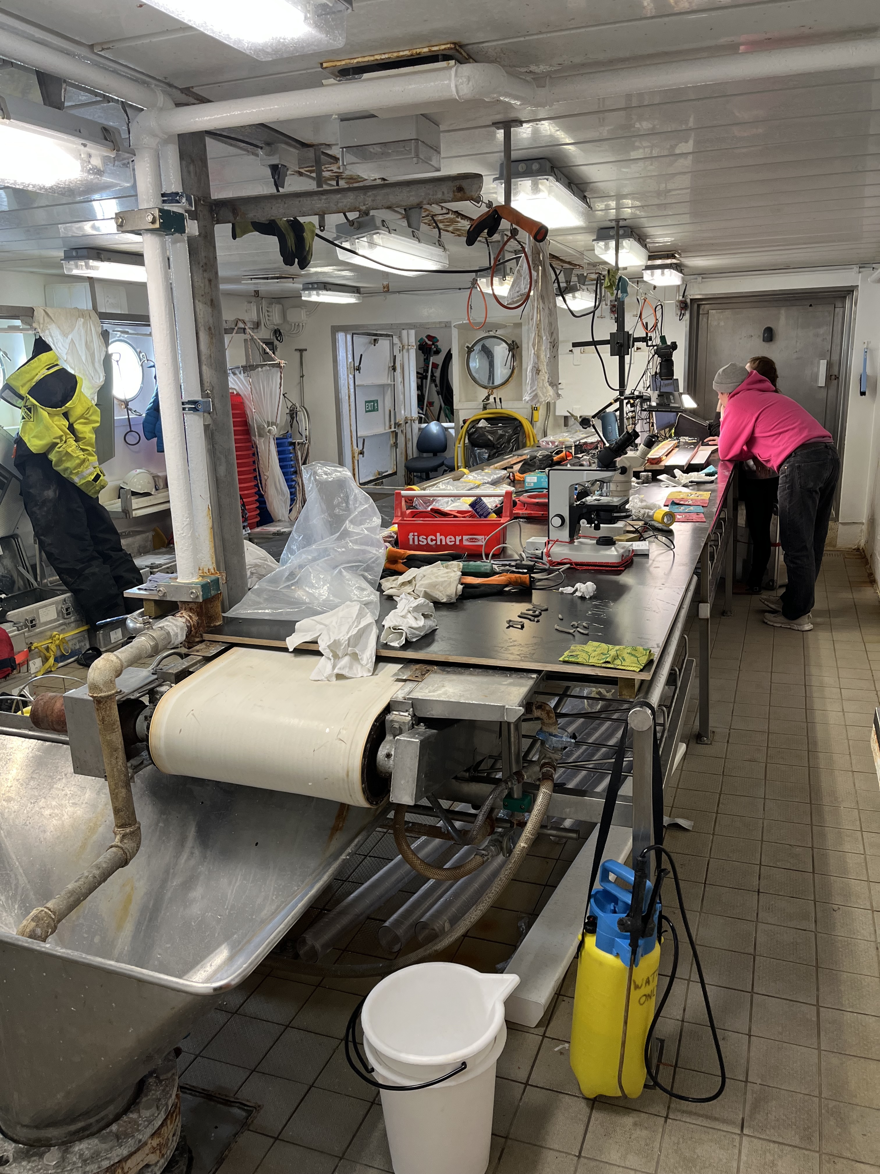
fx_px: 881
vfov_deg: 67.3
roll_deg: +0.8
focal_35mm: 26
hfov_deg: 53.1
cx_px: 440
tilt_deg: -14.0
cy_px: 587
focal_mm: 5.1
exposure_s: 1/121
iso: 125
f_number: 1.6
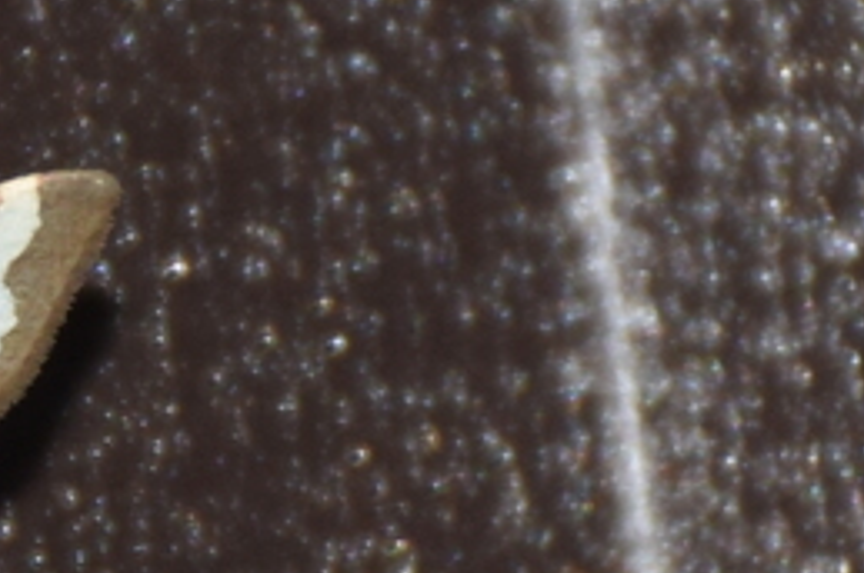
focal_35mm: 780
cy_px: 580
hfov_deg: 2.6
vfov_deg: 1.8
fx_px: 18696
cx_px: -262
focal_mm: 140
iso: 320
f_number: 7.1
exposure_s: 1/60
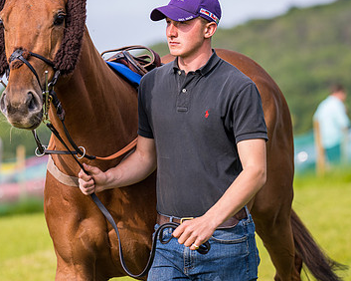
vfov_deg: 5.8
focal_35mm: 268
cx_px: 125
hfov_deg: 7.2
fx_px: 2783
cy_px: 124
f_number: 3.2
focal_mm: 135
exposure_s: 1/400
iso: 50
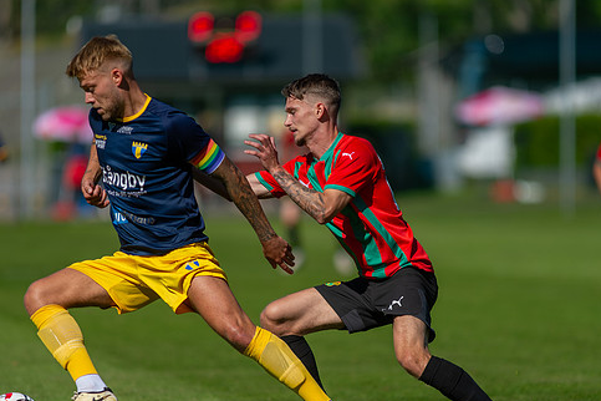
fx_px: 6010
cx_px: 311
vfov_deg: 3.8
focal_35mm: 360
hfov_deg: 5.7
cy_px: 238
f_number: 3.2
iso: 100
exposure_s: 1/1600
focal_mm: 300
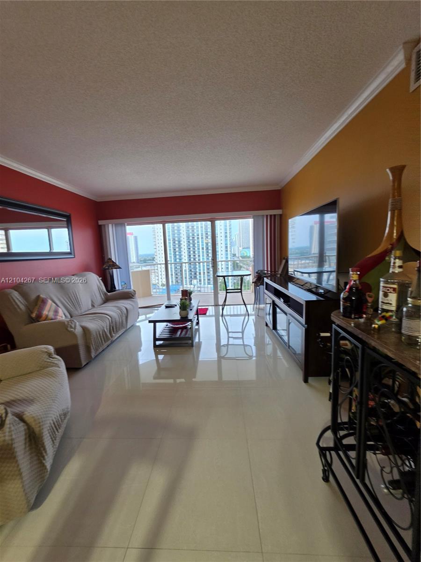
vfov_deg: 106.2
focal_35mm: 13
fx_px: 211
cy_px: 281
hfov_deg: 89.9
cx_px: 210
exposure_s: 1/60
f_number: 1.9
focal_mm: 2.2
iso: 160
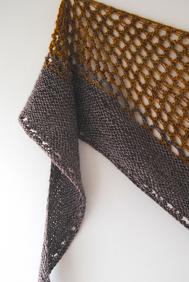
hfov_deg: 26.9
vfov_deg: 39.4
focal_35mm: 50
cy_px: 171
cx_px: 122
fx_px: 393
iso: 200
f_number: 4.2
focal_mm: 24
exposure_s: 1/80
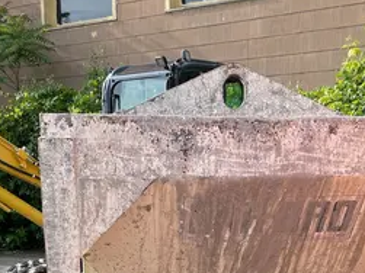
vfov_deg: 24.3
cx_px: 233
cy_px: 281
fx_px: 601
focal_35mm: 57
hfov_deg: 33.6
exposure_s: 1/1247
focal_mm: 4.2
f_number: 1.6
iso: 32
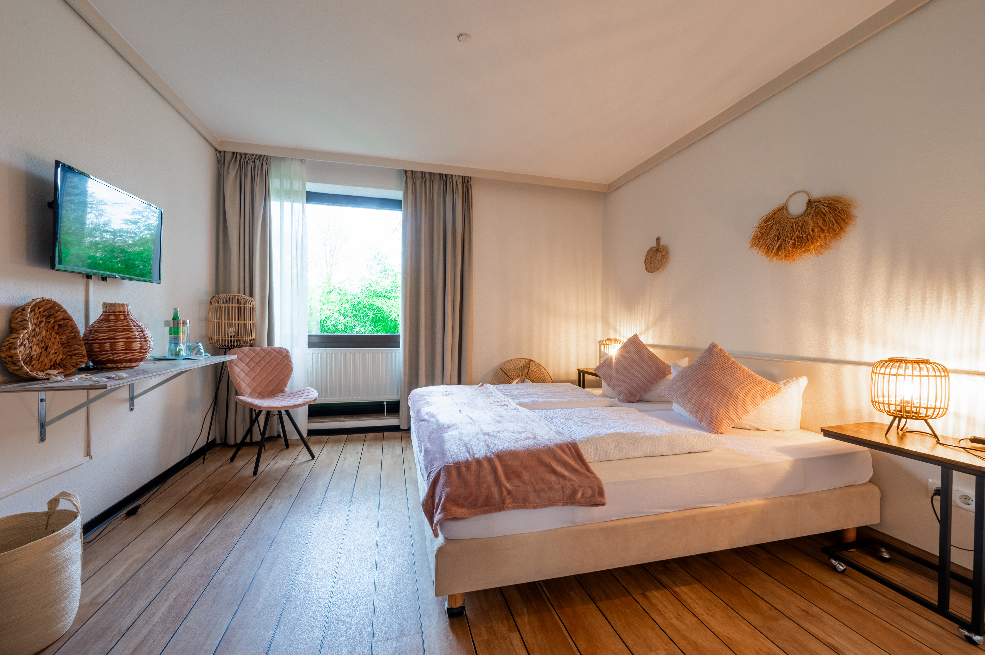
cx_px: 492
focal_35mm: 14
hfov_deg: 104.3
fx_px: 383
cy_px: 328
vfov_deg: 81.1
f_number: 11
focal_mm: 14
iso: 400
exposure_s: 1/30
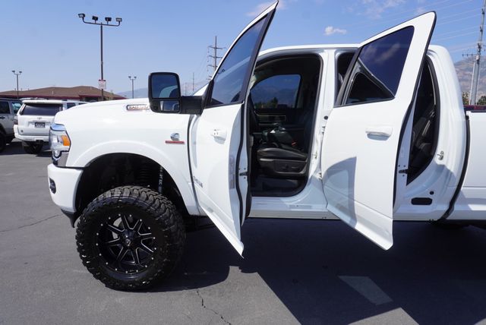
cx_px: 243
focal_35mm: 24
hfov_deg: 73.7
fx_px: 324
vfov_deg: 53.2
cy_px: 162
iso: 100
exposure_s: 1/200
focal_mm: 16
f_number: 10
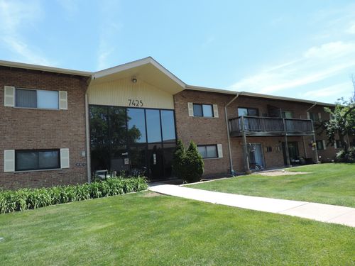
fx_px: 246
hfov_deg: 71.6
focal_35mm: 24
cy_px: 133
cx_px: 178
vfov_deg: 56.8
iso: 80
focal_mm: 4.3
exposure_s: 1/500
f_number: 3
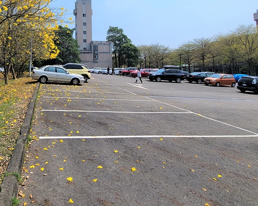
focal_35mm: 24
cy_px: 52
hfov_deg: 67.9
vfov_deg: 55.9
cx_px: 81
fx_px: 183
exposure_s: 1/3203
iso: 50
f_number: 2.2
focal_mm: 2.2
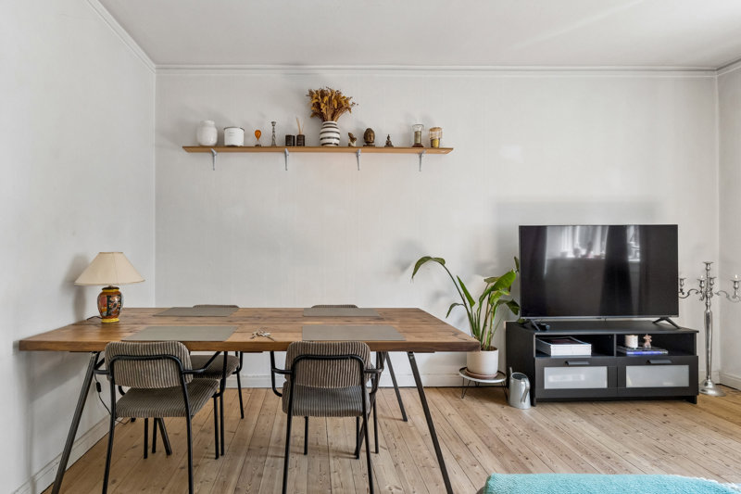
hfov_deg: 90.0
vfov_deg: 67.4
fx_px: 370
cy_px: 247
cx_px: 370
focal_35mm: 18
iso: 400
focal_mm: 12
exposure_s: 1/15
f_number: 7.1
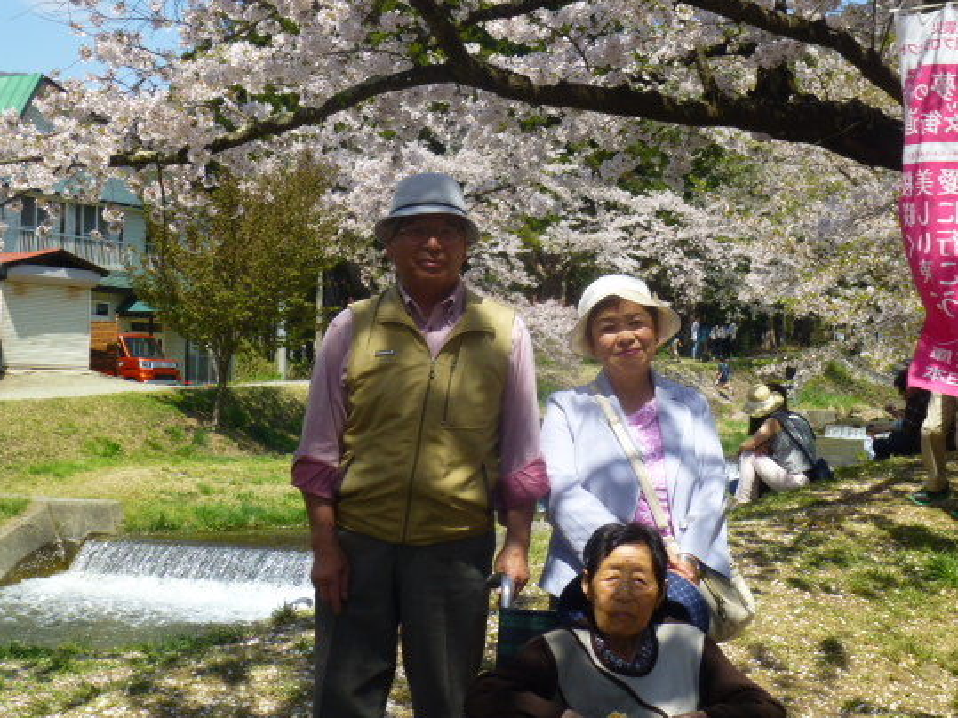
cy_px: 307
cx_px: 540
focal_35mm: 57
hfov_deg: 33.7
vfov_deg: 25.6
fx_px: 1577
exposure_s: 1/640
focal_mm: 8.6
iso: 100
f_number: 4
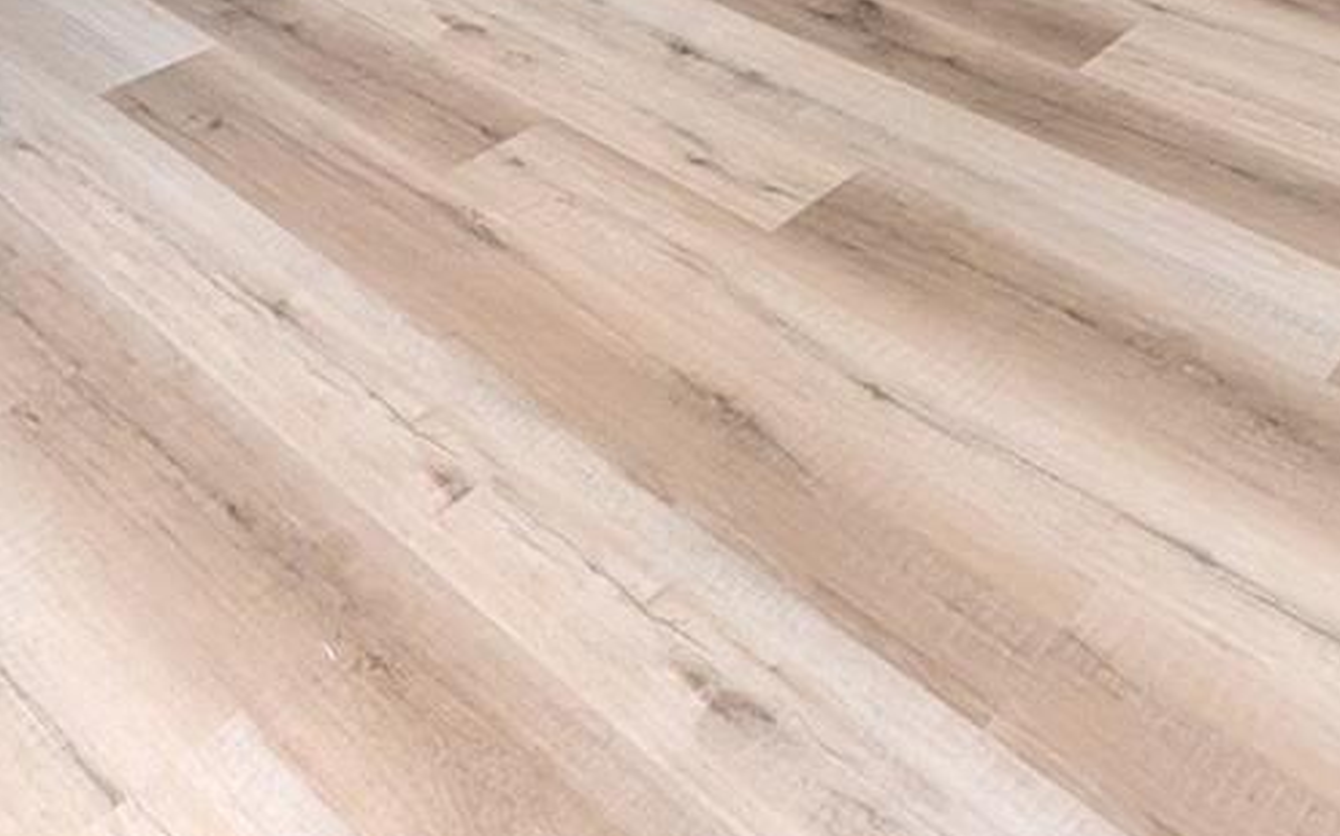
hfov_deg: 47.9
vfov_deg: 20.1
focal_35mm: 41
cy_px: -747
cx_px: 531
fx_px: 1497
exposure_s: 1/67.4
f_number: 1.7
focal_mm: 2.02
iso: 277
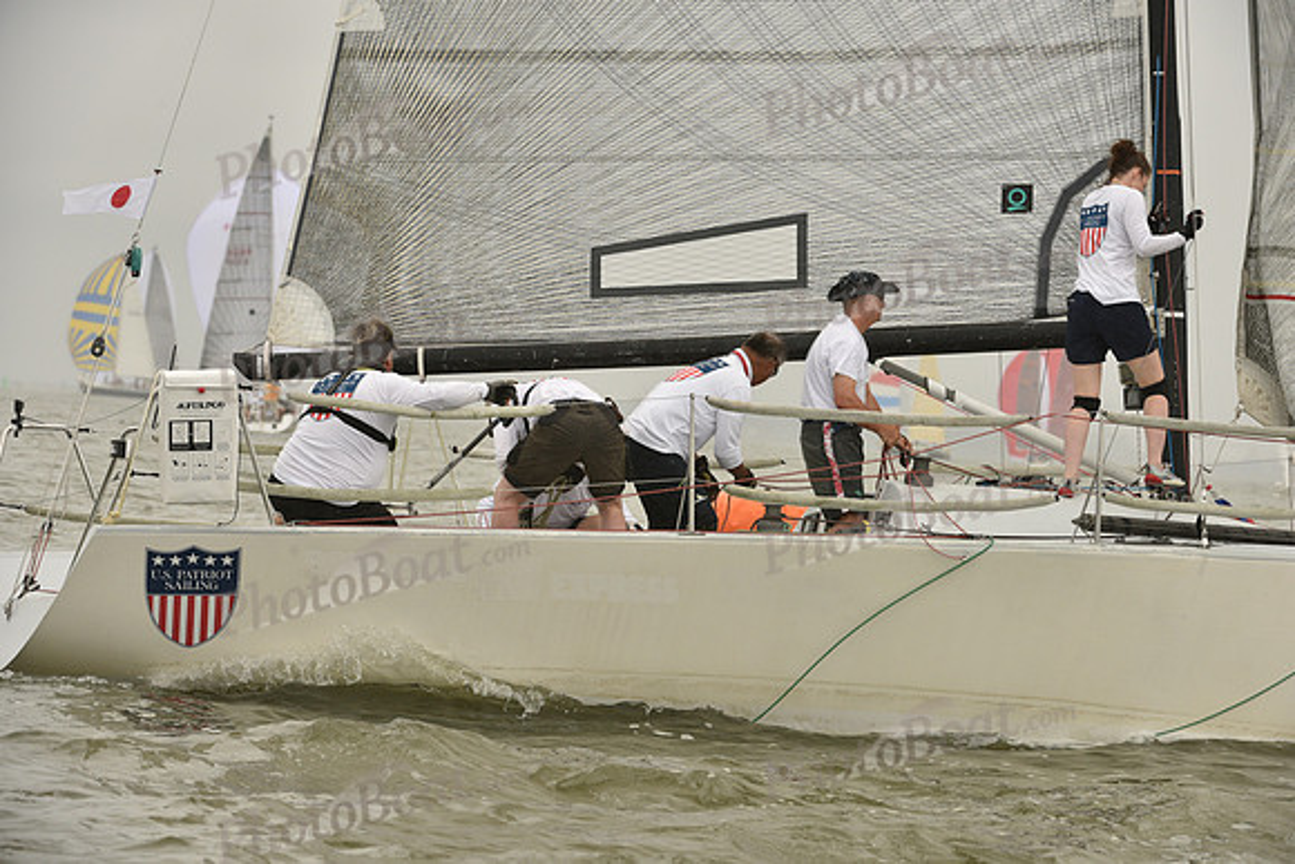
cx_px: 648
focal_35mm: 200
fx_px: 7196
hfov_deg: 10.3
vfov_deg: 6.9
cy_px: 432
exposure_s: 1/800
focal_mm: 200
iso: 400
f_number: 8
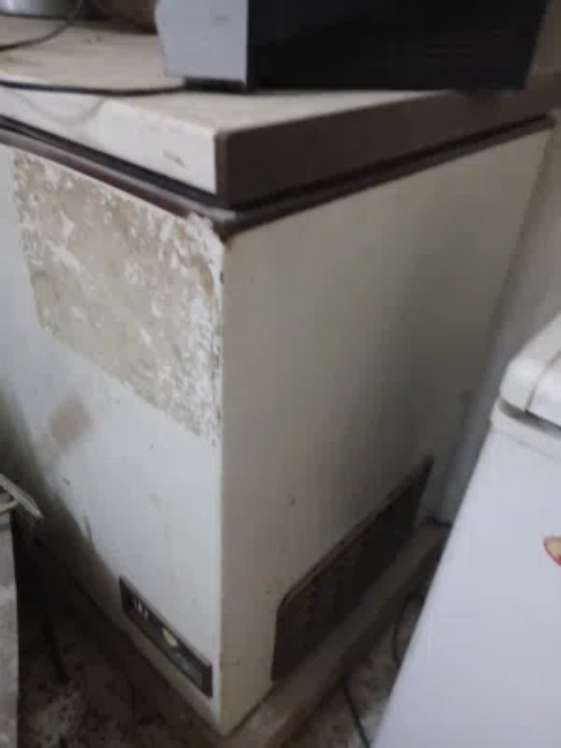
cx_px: 280
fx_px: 562
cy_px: 374
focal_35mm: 26
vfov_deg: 67.3
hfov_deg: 53.1
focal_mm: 3.98
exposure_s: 1/16.7
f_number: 1.8
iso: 1000
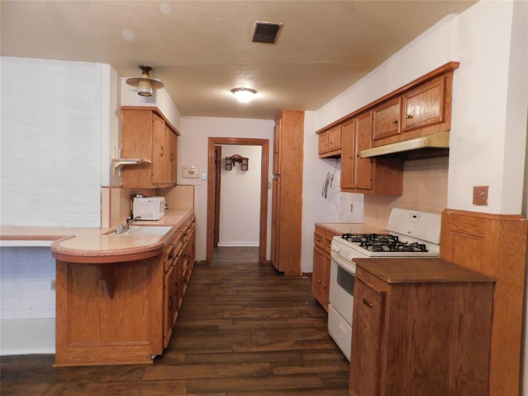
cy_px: 198
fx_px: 351
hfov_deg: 73.9
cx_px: 264
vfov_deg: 58.9
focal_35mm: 23
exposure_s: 1/10
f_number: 3
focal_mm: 4
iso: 400
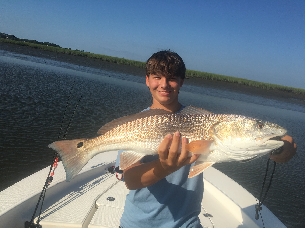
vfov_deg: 48.2
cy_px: 114
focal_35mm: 29
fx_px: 256
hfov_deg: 61.7
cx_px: 152
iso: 25
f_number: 2.2
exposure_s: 1/2653
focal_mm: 4.15
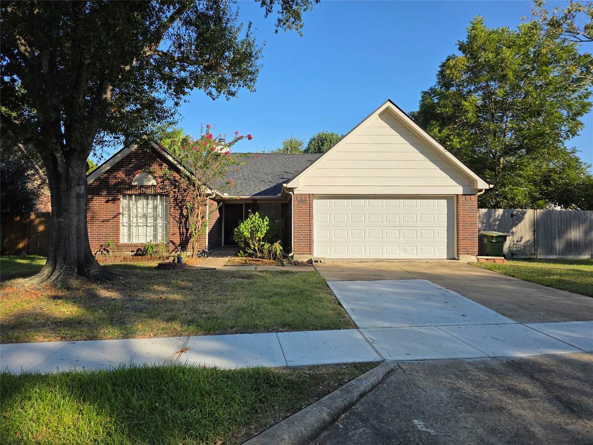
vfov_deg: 58.9
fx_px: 394
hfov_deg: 73.9
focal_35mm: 23
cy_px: 222
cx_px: 296
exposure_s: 1/5017
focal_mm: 6.3
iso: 80
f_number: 1.7
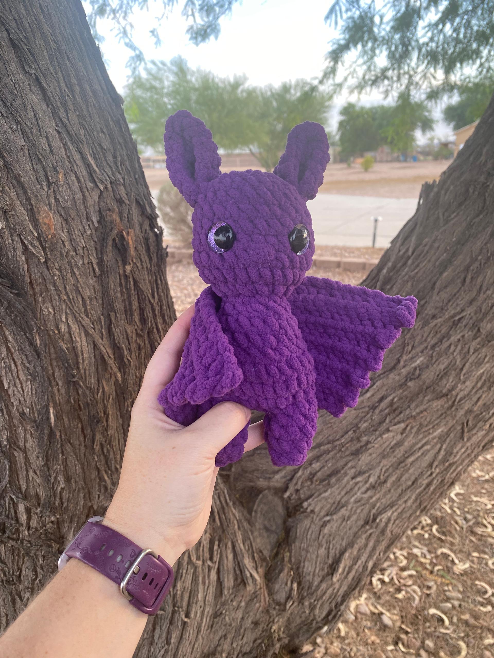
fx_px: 495
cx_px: 247
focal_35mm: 26
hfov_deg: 53.1
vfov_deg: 67.3
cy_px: 329
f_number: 1.8
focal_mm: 4.25
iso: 64
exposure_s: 1/122
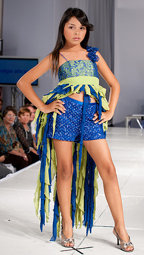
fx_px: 502
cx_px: 85
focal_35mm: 74
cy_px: 128
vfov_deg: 28.6
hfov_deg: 16.3
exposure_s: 1/125
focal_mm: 70
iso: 200
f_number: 5
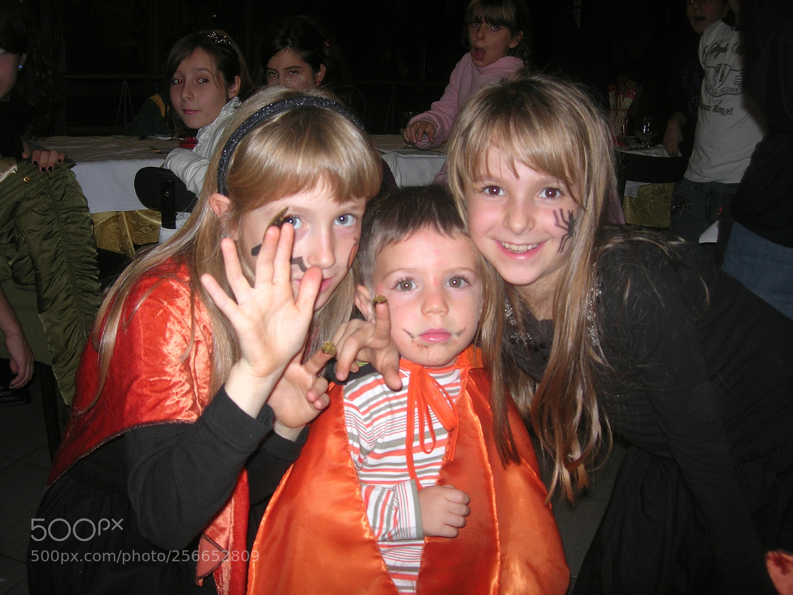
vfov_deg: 37.7
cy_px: 298
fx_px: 871
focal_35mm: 38
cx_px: 396
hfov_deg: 49.0
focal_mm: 7.8
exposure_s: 1/60.1
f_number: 2.8
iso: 64
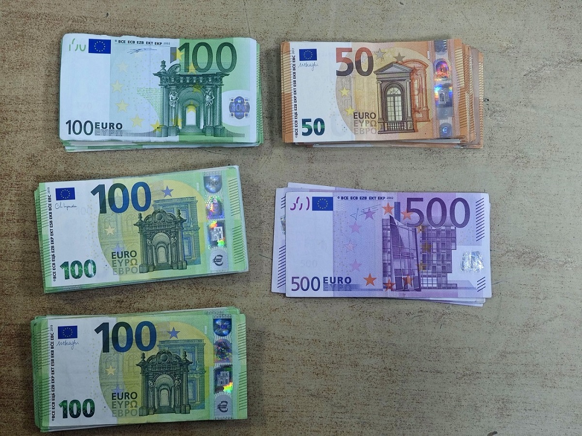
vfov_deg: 31.5
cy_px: 218
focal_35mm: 46
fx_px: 773
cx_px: 291
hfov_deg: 41.2
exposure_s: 1/100
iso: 200
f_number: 1.6
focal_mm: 6.55
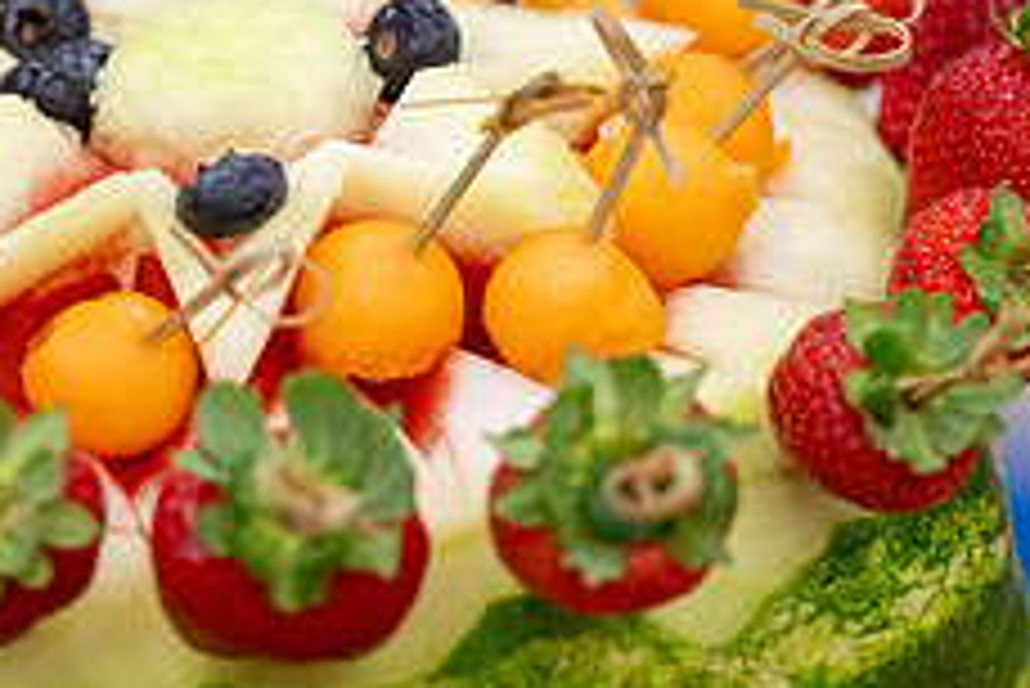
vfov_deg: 5.6
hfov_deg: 8.4
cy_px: 241
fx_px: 7043
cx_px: 243
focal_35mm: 246
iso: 800
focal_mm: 97
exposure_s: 1/250
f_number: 2.8
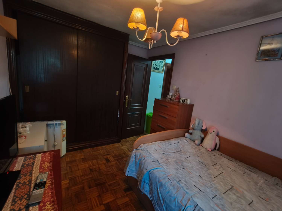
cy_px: 106
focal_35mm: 15
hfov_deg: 98.2
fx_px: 122
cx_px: 141
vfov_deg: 81.7
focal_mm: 1.67
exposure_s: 1/10
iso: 500
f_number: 2.2
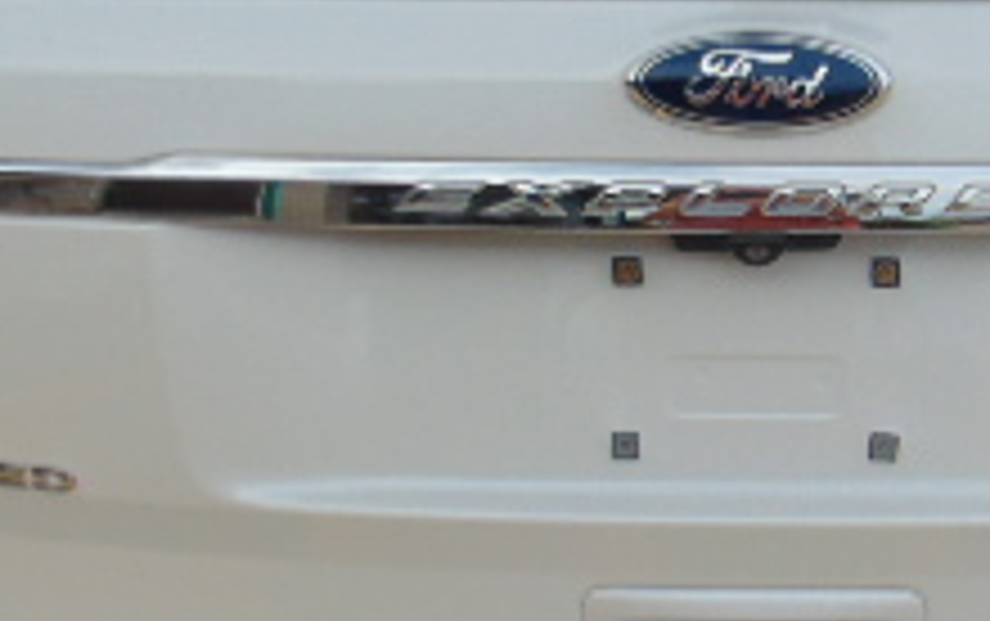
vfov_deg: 17.0
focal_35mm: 77
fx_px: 2080
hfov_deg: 26.5
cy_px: 324
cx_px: 716
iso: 80
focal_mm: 4.5
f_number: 7.7
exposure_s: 1/200
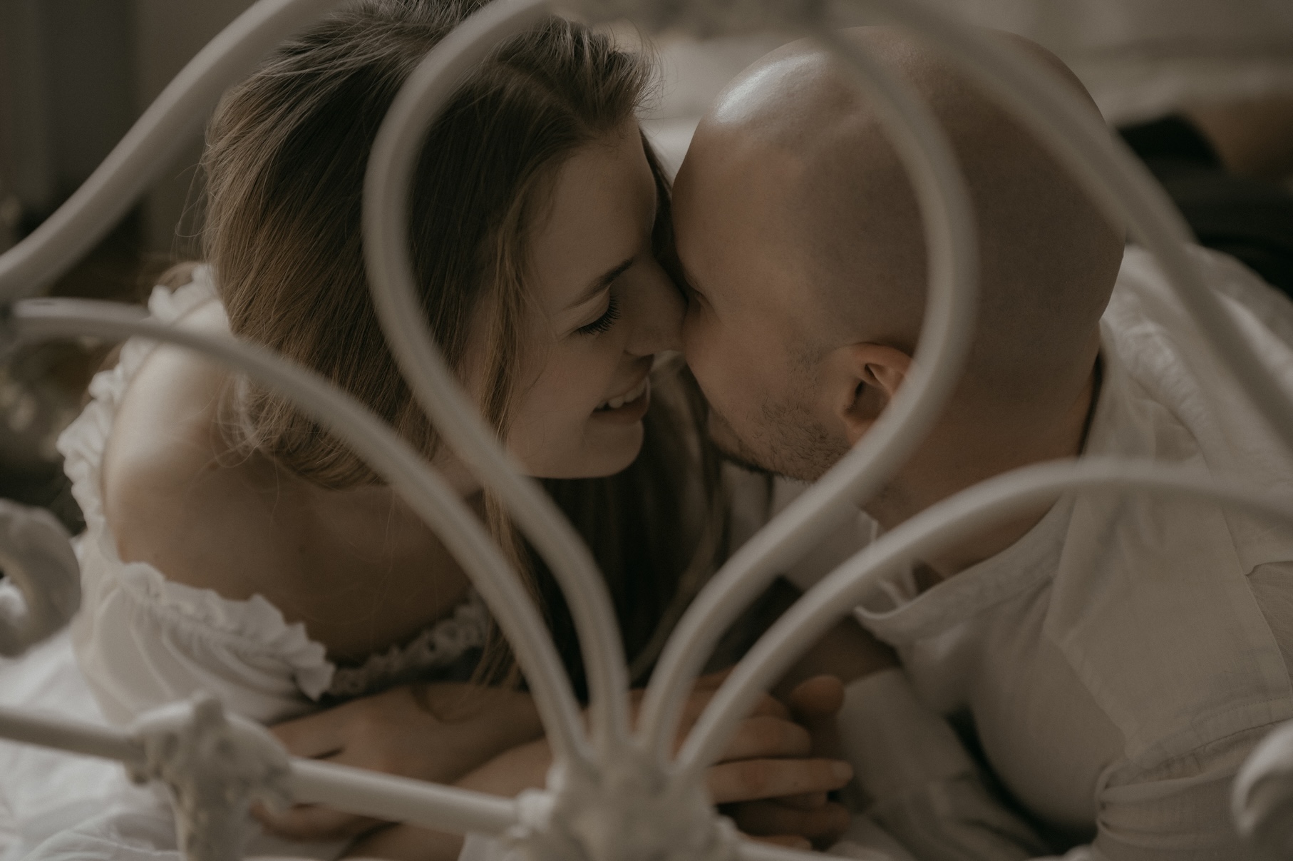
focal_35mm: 70
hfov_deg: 28.9
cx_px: 646
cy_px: 430
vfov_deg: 19.4
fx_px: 2512
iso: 400
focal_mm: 70
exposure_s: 1/400
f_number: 2.8
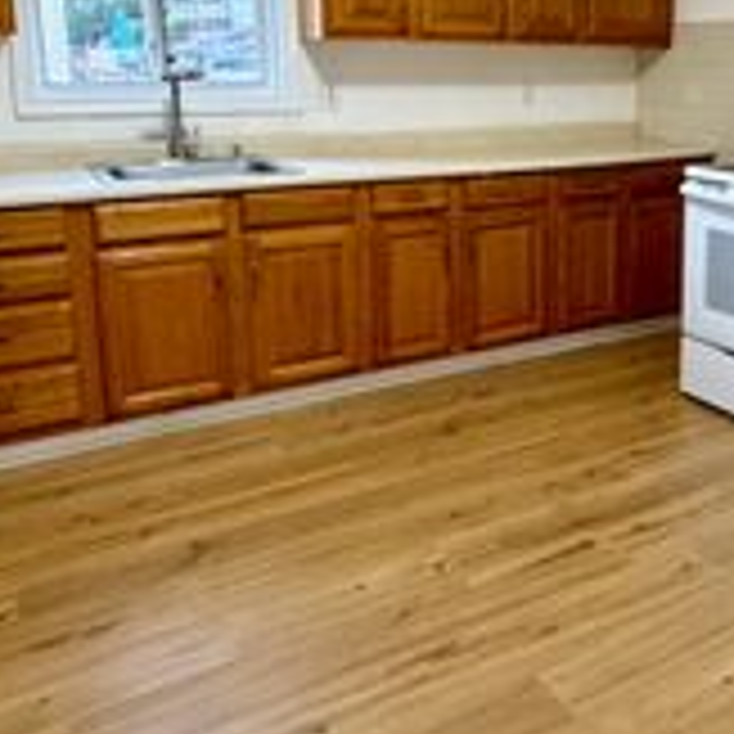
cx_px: 603
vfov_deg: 42.9
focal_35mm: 38
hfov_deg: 41.7
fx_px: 912
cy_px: 209
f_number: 2.2
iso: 640
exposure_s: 1/60
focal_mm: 2.22
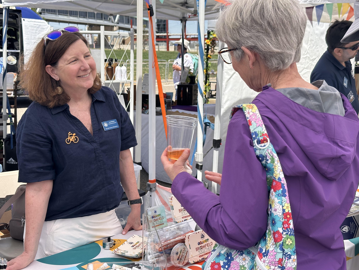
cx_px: 180
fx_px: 498
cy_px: 135
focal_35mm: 48
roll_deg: +0.0
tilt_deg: -8.6
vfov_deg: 30.3
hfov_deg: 39.7
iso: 64
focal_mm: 6.86
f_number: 1.78
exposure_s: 1/2532
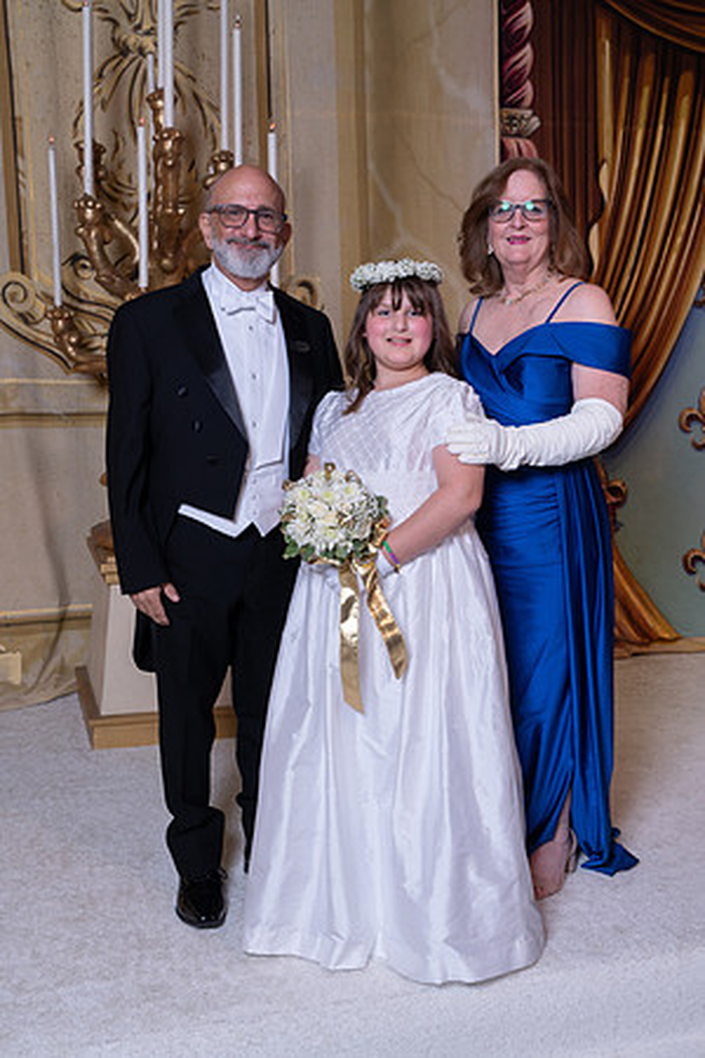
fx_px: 1087
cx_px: 352
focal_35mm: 37
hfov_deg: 35.9
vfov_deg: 51.9
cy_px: 529
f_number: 9
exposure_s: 1/160
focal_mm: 37
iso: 200
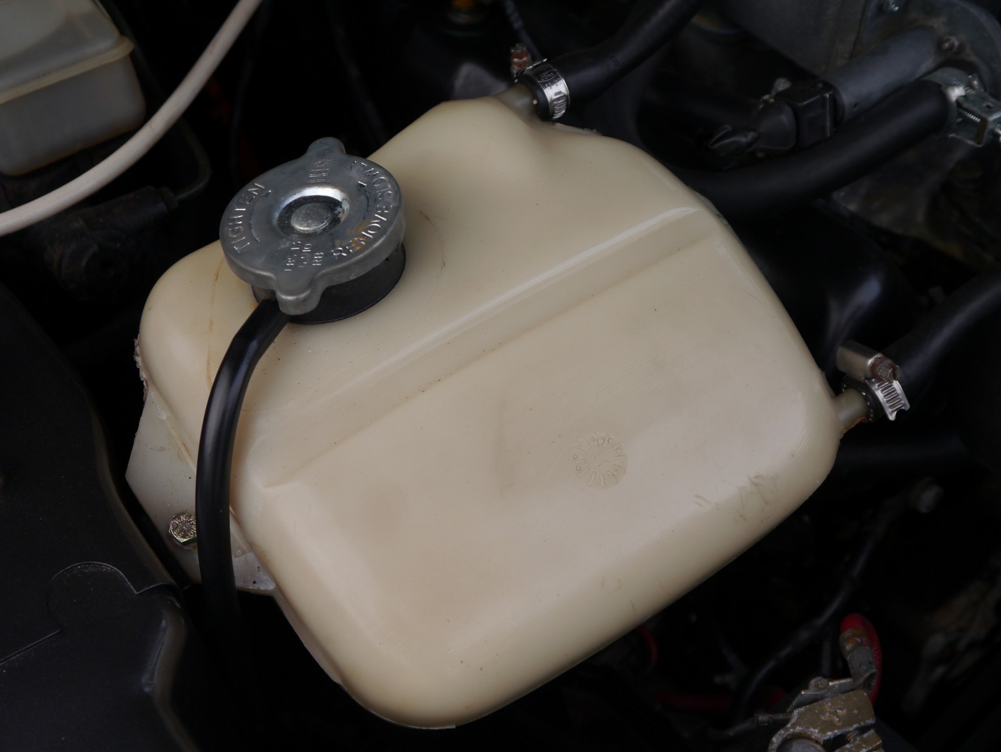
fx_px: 1533
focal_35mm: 53
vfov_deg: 27.5
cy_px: 380
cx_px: 497
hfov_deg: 36.2
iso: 160
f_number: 4.7
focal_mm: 26
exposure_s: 1/80
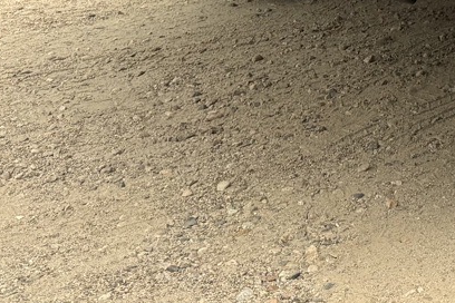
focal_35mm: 98
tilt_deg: -1.6
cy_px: -332
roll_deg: +1.6
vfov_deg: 12.1
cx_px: 774
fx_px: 1239
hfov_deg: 17.6
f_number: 1.78
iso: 80
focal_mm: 6.76
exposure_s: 1/1292
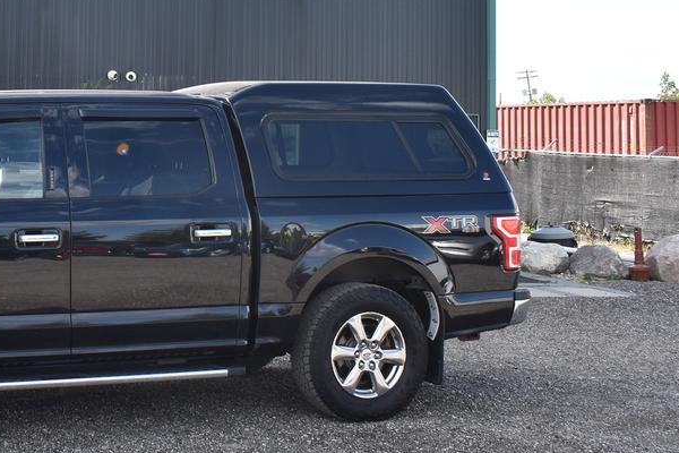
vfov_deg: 20.8
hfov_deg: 29.8
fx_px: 1207
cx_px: 44
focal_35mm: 64
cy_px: 42
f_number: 7.1
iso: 200
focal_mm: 20
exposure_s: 1/320
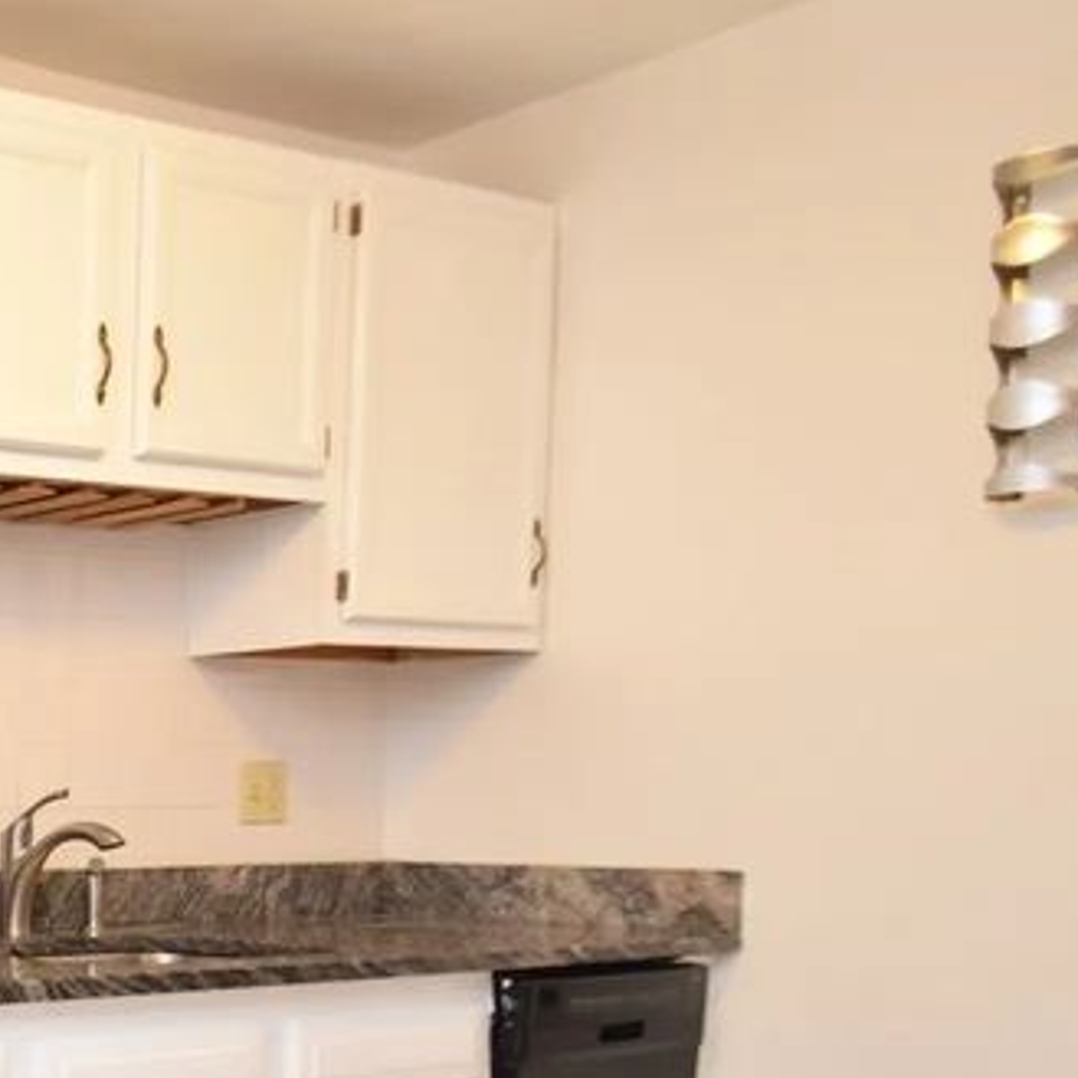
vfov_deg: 35.9
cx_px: -478
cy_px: 854
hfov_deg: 27.5
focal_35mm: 46
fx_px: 1609
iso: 800
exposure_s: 1/80
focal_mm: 11.5
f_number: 4.5
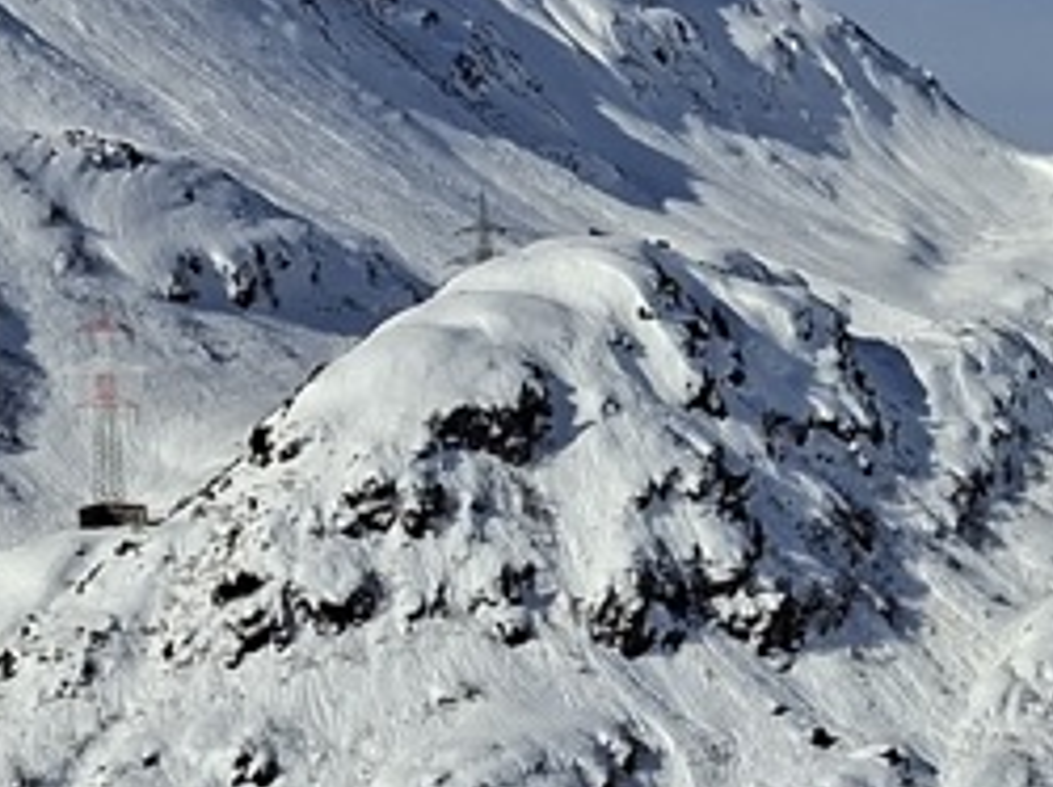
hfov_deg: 14.6
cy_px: 497
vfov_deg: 11.5
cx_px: 1377
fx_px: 3920
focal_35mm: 129
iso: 50
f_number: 1.8
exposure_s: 1/5128
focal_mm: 5.54
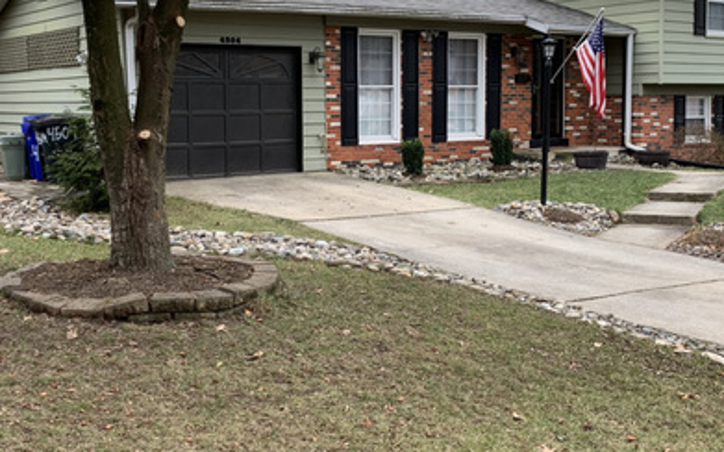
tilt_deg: -3.7
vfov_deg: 27.3
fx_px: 927
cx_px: 321
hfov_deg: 42.6
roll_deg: +0.5
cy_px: 182
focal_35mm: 47
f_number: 1.8
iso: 25
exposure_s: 1/122
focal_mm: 4.25
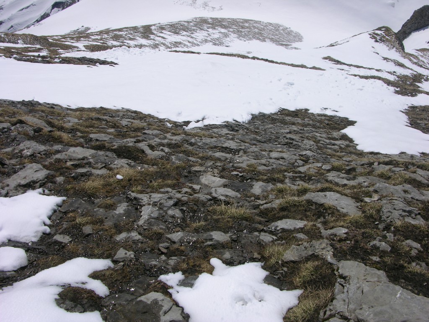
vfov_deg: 40.7
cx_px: 214
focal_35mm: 35
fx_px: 434
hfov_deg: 52.6
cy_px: 161
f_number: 8
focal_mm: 8.9
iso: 50
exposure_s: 1/448
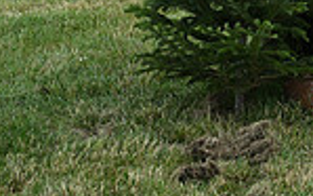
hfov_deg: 12.9
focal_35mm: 147
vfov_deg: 8.6
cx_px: 567
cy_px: -132
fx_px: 1253
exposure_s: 1/800
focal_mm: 37
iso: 640
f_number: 5
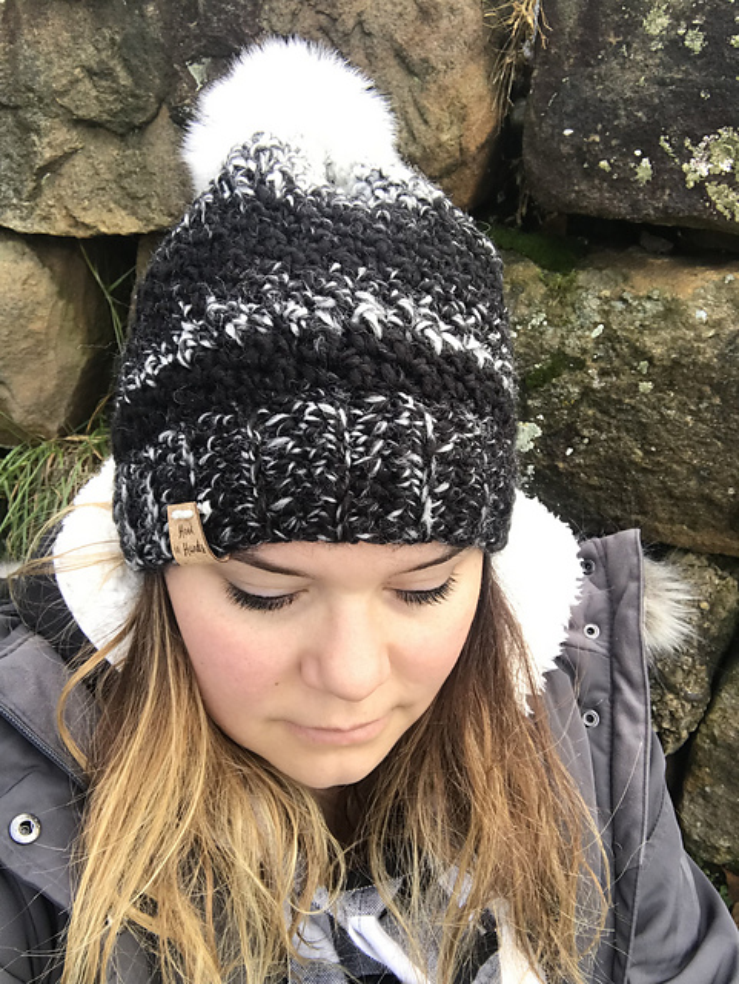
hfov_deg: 44.2
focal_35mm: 32
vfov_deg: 56.8
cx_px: 370
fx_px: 910
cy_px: 492
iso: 25
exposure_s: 1/199
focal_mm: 2.87
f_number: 2.2
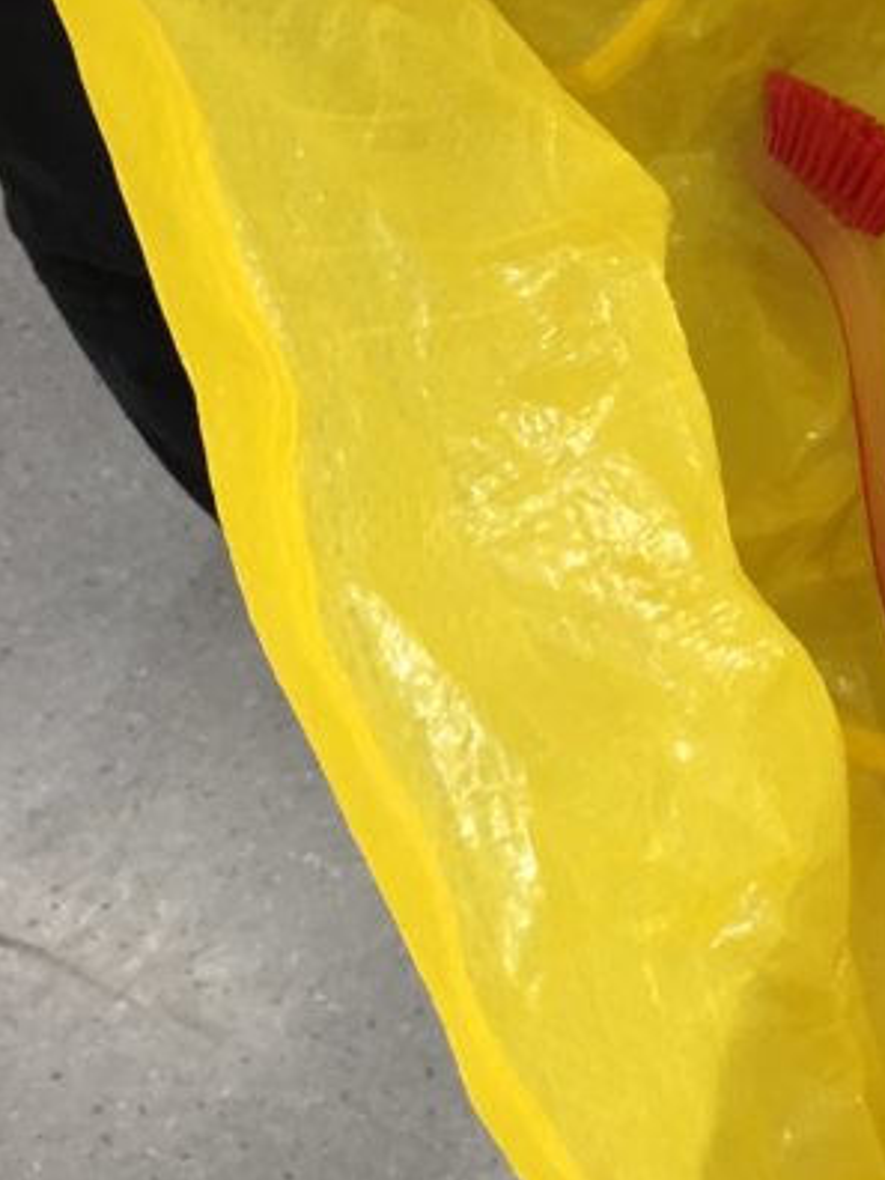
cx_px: 995
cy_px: 304
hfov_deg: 18.8
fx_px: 2557
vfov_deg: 25.7
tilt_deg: -62.5
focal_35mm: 75
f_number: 2.2
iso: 125
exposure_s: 1/33
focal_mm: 4.15
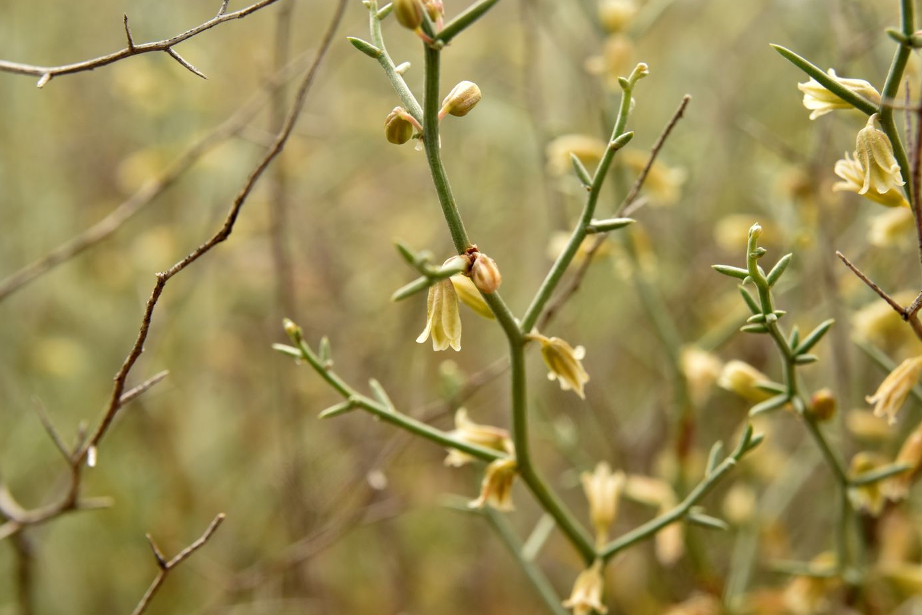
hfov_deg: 26.6
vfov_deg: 18.0
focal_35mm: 76
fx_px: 1947
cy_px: 305
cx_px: 461
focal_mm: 50
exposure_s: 1/320
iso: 250
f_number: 10
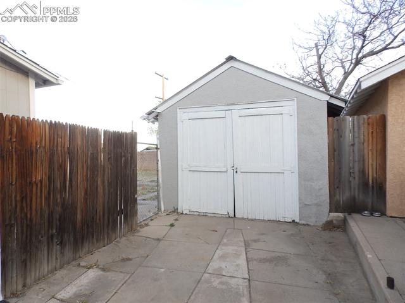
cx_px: 202
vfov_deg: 61.0
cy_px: 152
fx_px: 257
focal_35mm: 22
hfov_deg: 76.4
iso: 80
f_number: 3.4
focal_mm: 4
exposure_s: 1/80
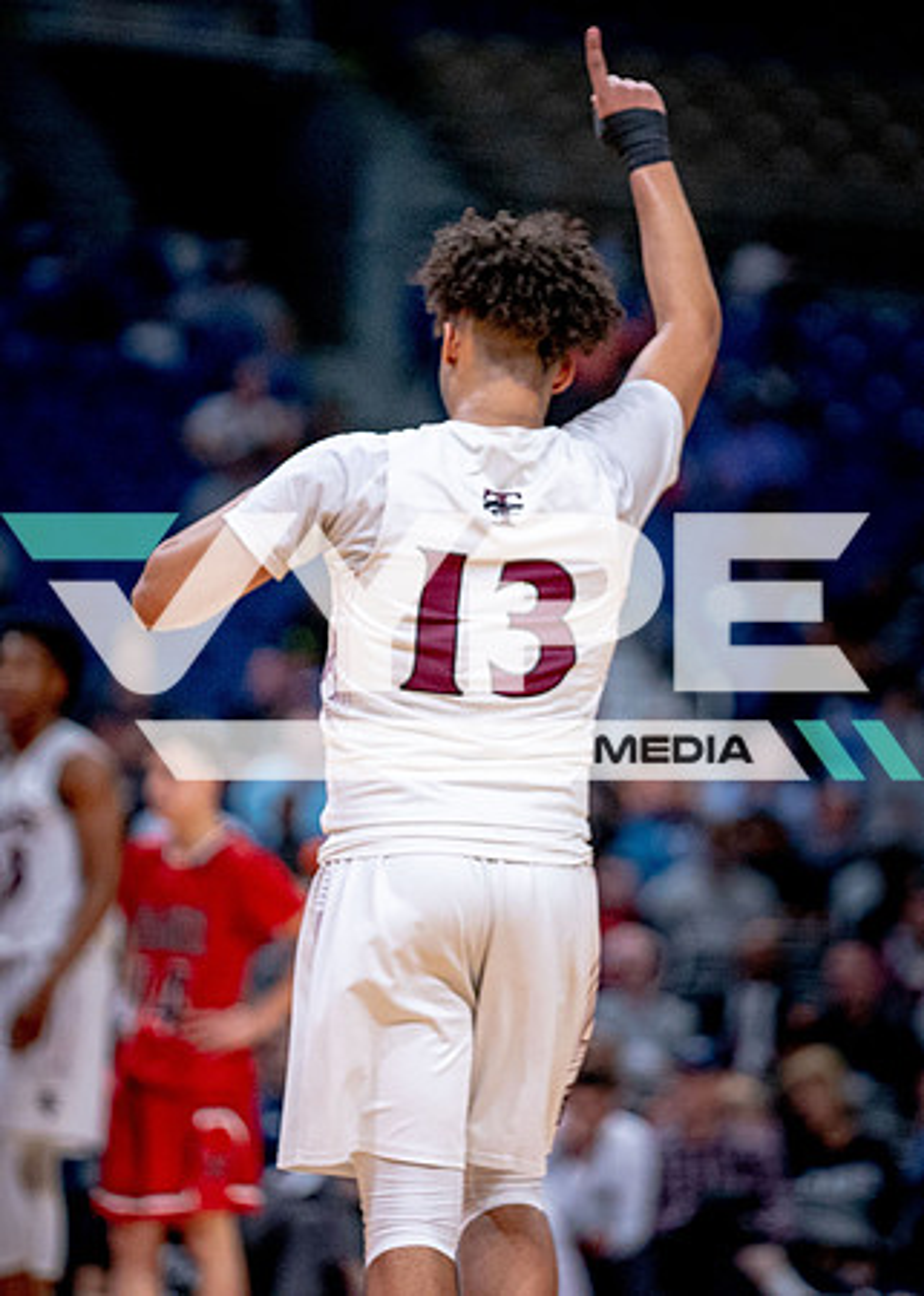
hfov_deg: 4.5
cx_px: 563
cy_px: 588
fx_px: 11789
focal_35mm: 321
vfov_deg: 6.3
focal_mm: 200
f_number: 2.8
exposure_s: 1/1500
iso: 2500
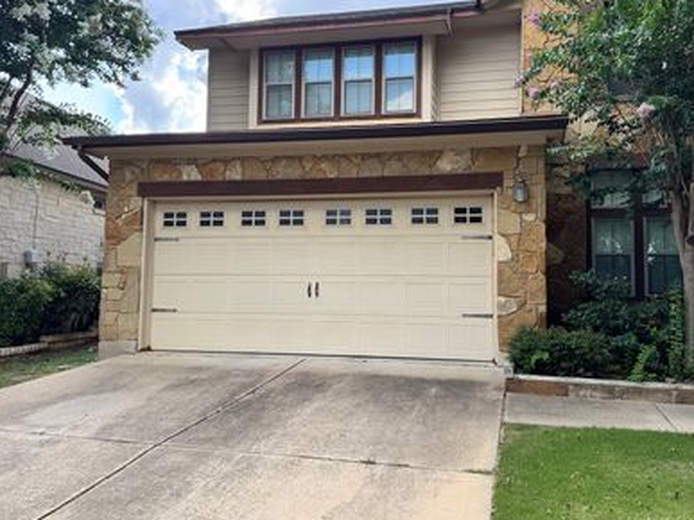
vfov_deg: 45.4
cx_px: 387
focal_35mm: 31
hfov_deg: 58.2
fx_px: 621
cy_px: 234
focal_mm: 6.76
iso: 80
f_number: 1.78
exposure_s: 1/773
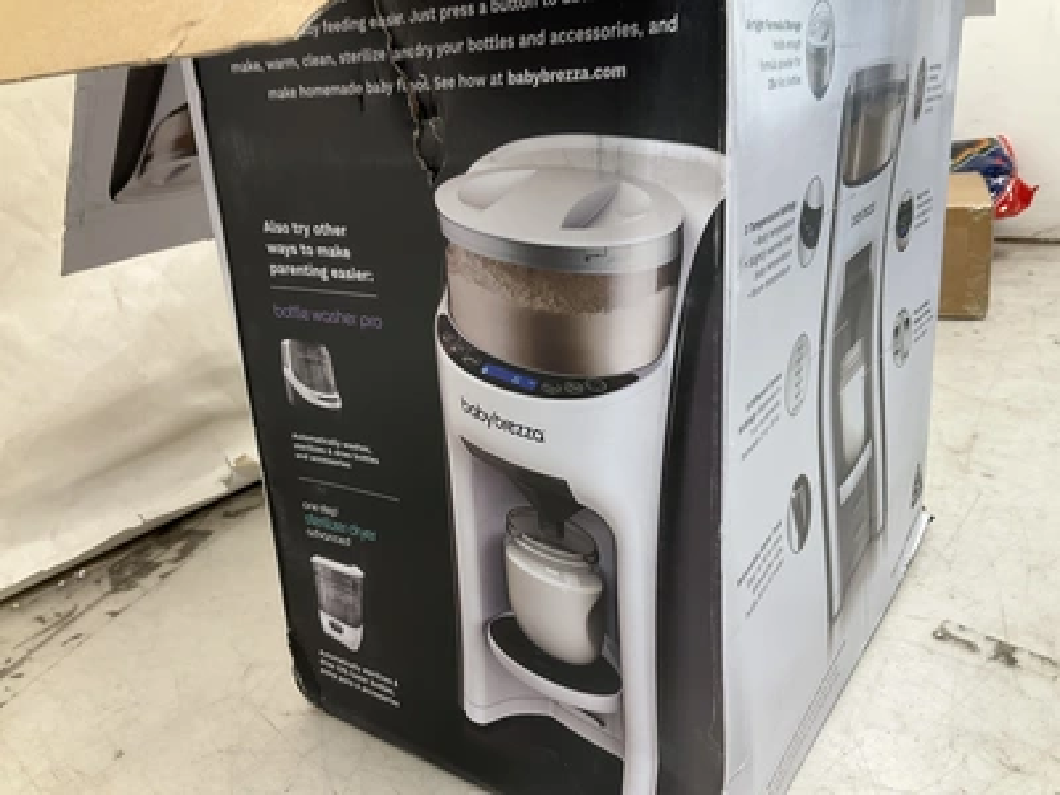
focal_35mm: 29
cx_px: 530
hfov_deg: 61.7
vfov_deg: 48.2
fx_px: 888
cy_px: 398
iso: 40
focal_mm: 3
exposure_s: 1/60
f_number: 1.8
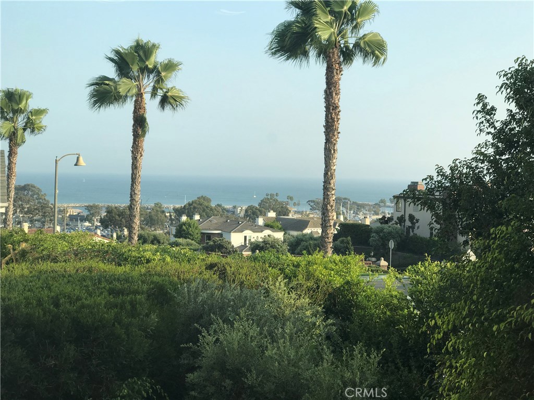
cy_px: 200
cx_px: 267
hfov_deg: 33.8
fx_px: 879
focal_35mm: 57
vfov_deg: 25.7
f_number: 2.8
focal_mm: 6.6
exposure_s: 1/300
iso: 20
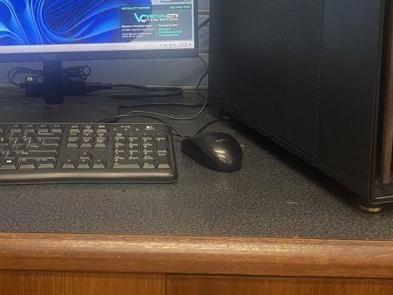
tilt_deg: -10.0
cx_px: 137
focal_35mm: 59
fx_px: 670
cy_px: 45
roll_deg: -0.1
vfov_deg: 24.3
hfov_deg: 32.5
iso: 100
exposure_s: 1/50
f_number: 1.6
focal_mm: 4.2
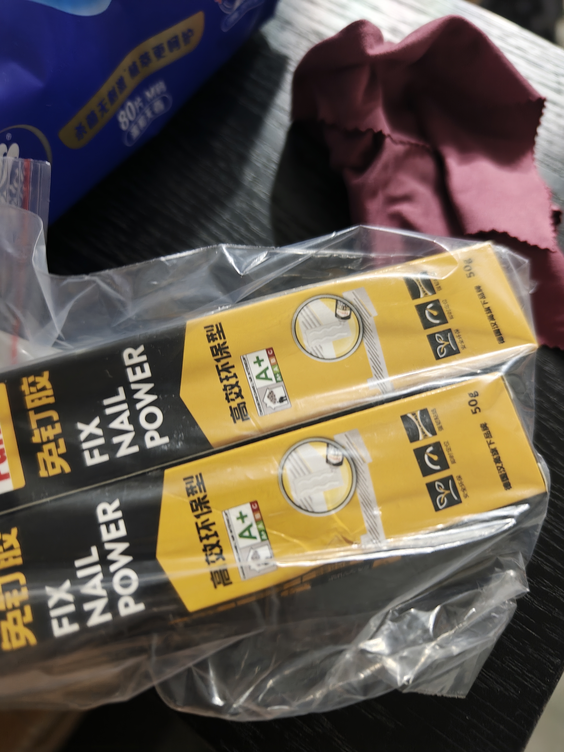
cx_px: 282
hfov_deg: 58.9
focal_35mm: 23
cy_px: 376
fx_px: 500
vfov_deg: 73.9
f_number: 1.8
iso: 2000
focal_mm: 8.67
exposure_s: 1/16
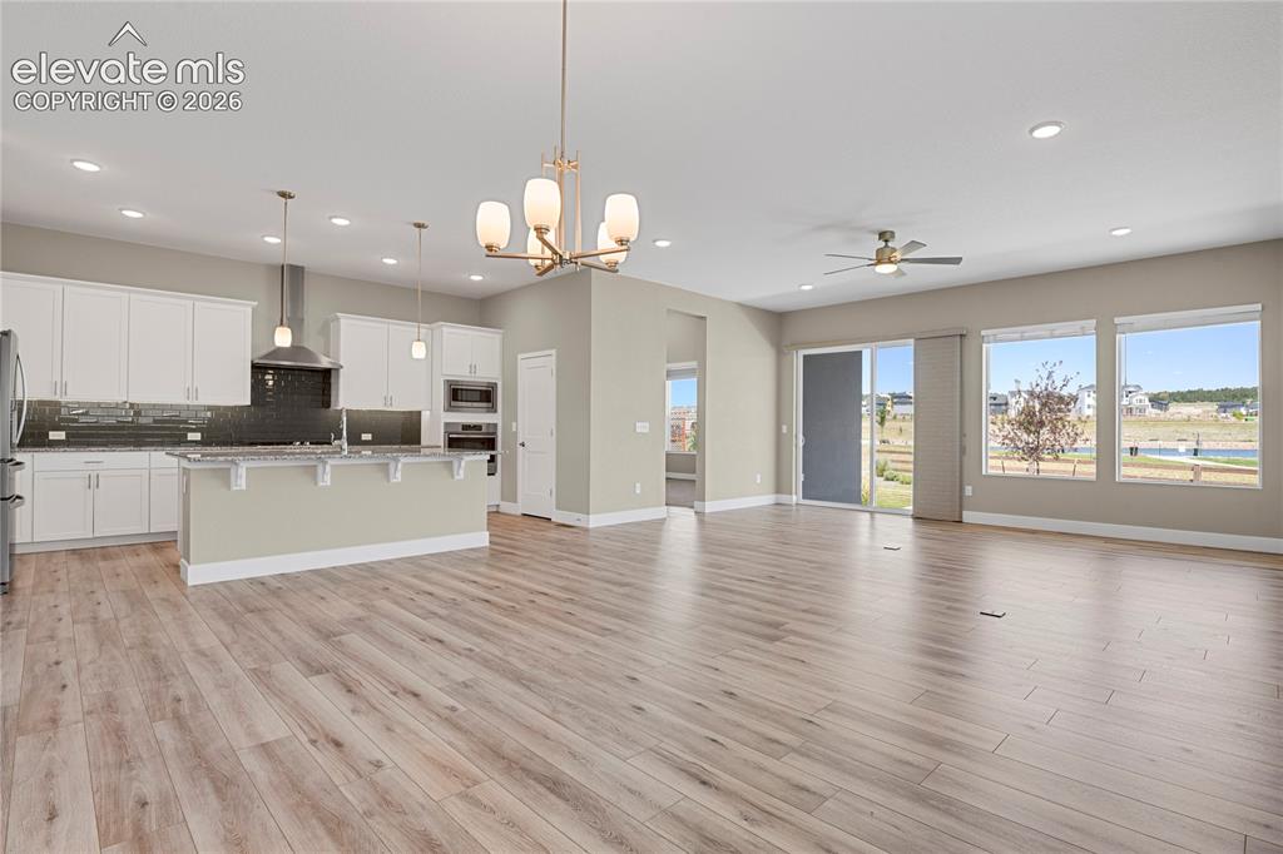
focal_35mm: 17
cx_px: 642
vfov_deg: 70.4
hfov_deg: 93.3
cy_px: 427
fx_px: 606
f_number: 8
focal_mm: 17
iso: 250
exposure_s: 1/1.25
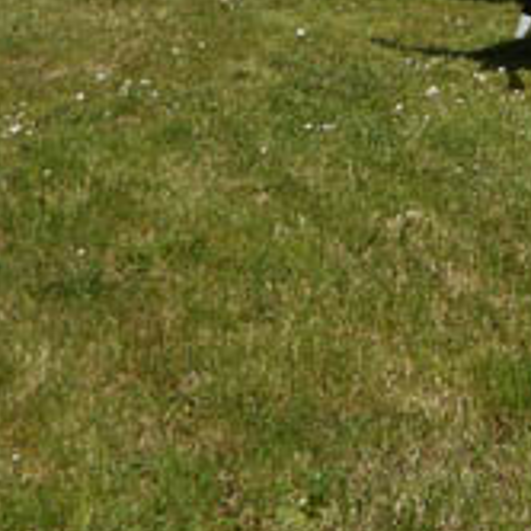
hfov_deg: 18.1
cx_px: 896
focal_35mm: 80
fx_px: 1388
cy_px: -163
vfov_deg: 19.9
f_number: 3.7
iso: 80
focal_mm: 4.5
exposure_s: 1/1000
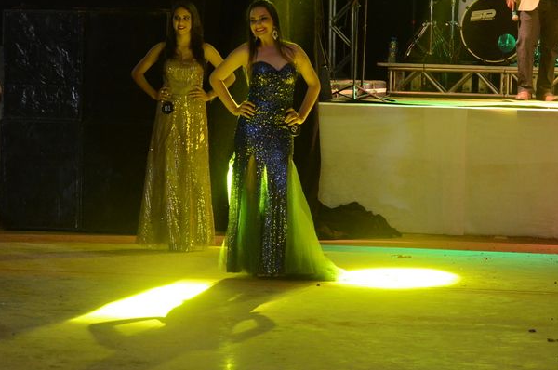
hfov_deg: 12.0
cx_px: 249
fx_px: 2662
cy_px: 132
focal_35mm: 172
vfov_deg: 8.0
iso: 3200
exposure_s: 1/40
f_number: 5
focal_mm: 86
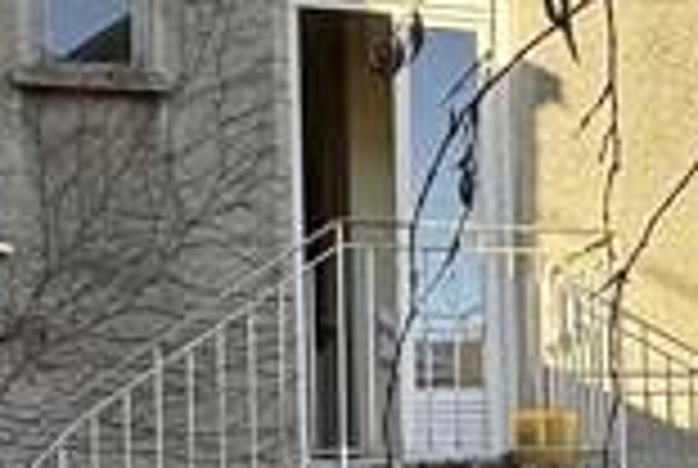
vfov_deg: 17.6
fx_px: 1457
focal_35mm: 75
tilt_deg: +2.6
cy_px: 518
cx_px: 509
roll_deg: +2.0
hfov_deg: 26.6
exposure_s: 1/419
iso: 64
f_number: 2.2
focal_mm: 2.22
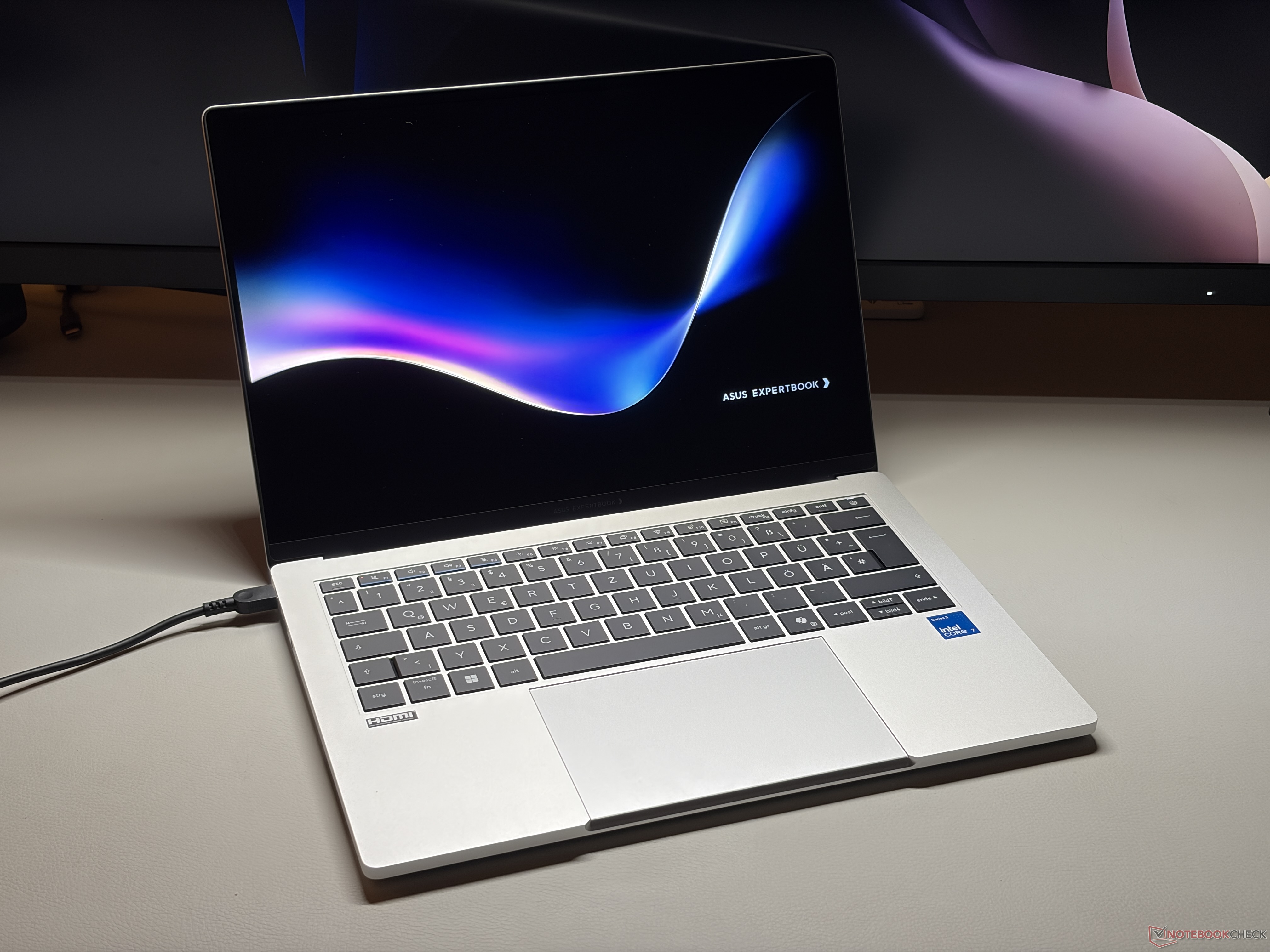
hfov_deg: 36.8
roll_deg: -2.4
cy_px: 476
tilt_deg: -30.5
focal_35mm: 52
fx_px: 1908
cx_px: 635
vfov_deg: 28.0
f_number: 1.6
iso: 100
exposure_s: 1/60
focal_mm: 5.96
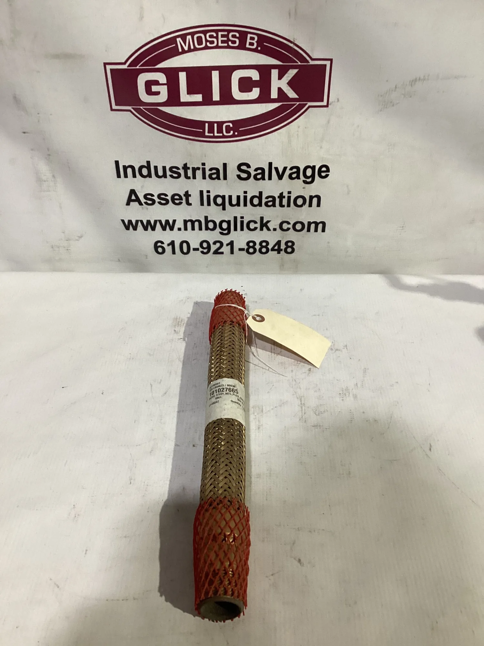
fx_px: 578
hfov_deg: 45.4
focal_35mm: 31
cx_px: 242
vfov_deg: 58.4
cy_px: 323
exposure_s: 1/50
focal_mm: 3.3
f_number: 2.4
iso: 160
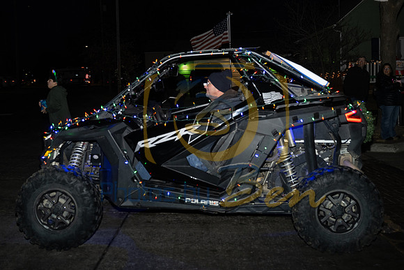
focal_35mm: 44
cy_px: 104
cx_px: 200
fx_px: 489
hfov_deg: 44.9
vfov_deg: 30.7
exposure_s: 1/125
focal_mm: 34
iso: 1250
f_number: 4
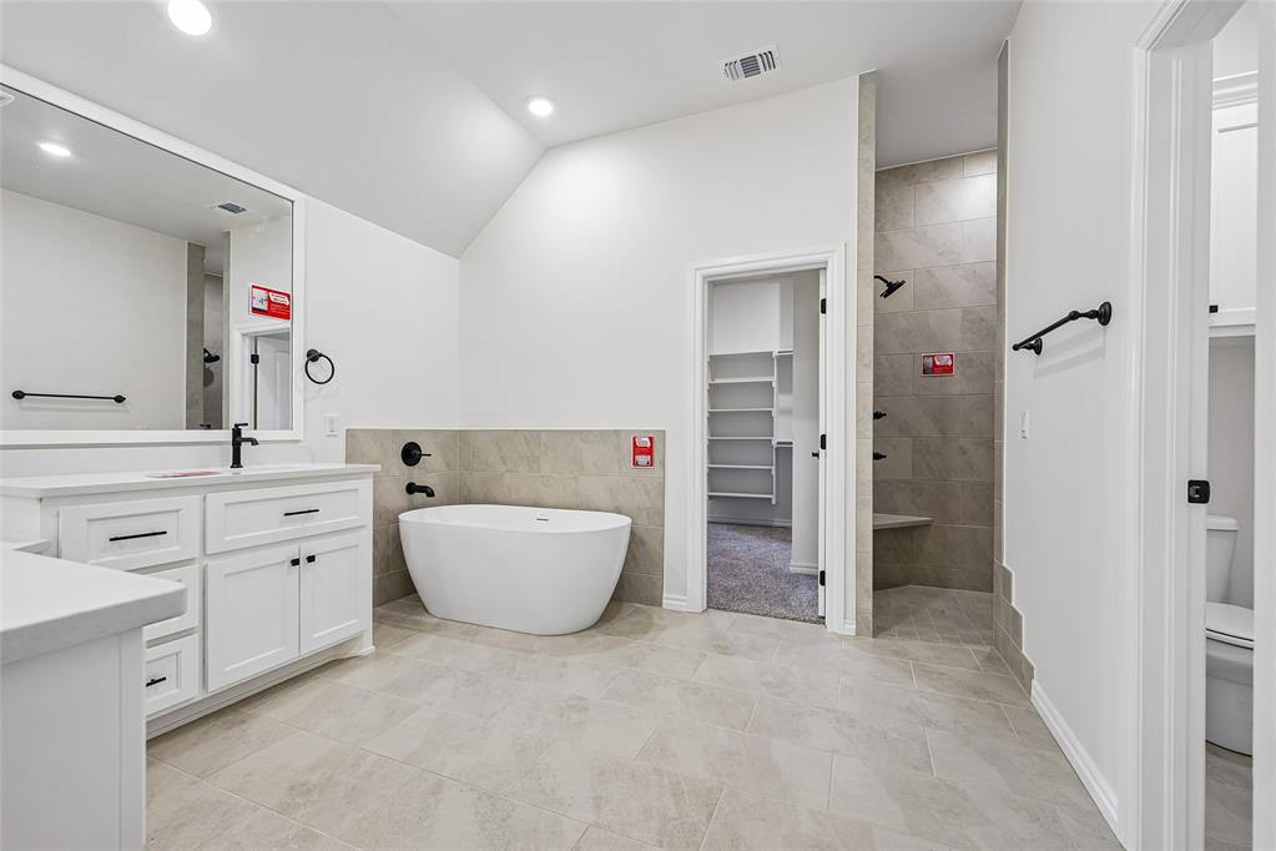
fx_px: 496
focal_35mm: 14
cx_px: 638
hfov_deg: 104.3
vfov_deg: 81.2
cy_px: 426
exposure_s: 1/25
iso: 400
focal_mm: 14
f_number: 5.6
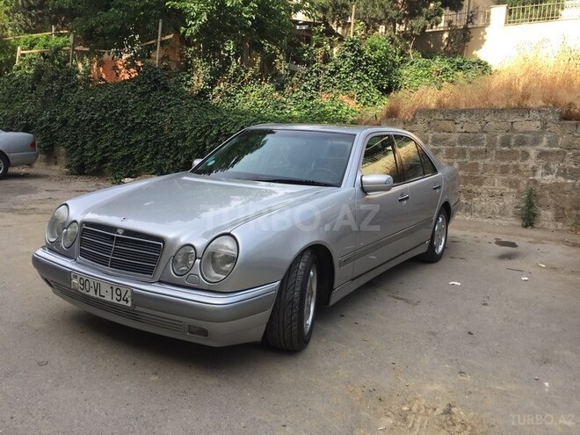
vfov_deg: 48.2
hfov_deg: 61.7
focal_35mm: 29
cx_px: 290
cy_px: 218
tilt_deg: -10.0
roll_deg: -2.4
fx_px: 486
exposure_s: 1/590
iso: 32
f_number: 2.2
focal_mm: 4.15
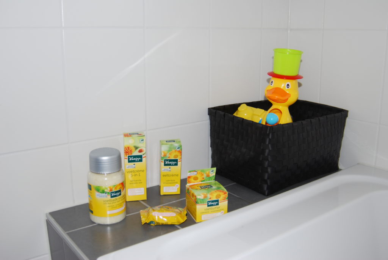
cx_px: 194
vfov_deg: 37.0
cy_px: 130
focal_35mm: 36
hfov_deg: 53.1
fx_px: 388
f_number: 3.5
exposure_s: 1/60
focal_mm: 24
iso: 200
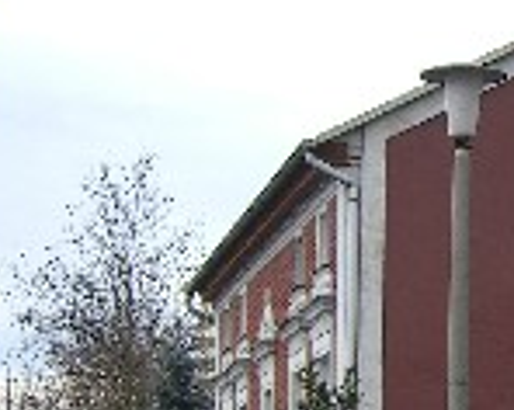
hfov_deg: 12.7
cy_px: 401
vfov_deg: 10.5
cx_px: 703
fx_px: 2218
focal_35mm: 146
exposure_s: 1/160
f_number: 2.8
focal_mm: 7.9
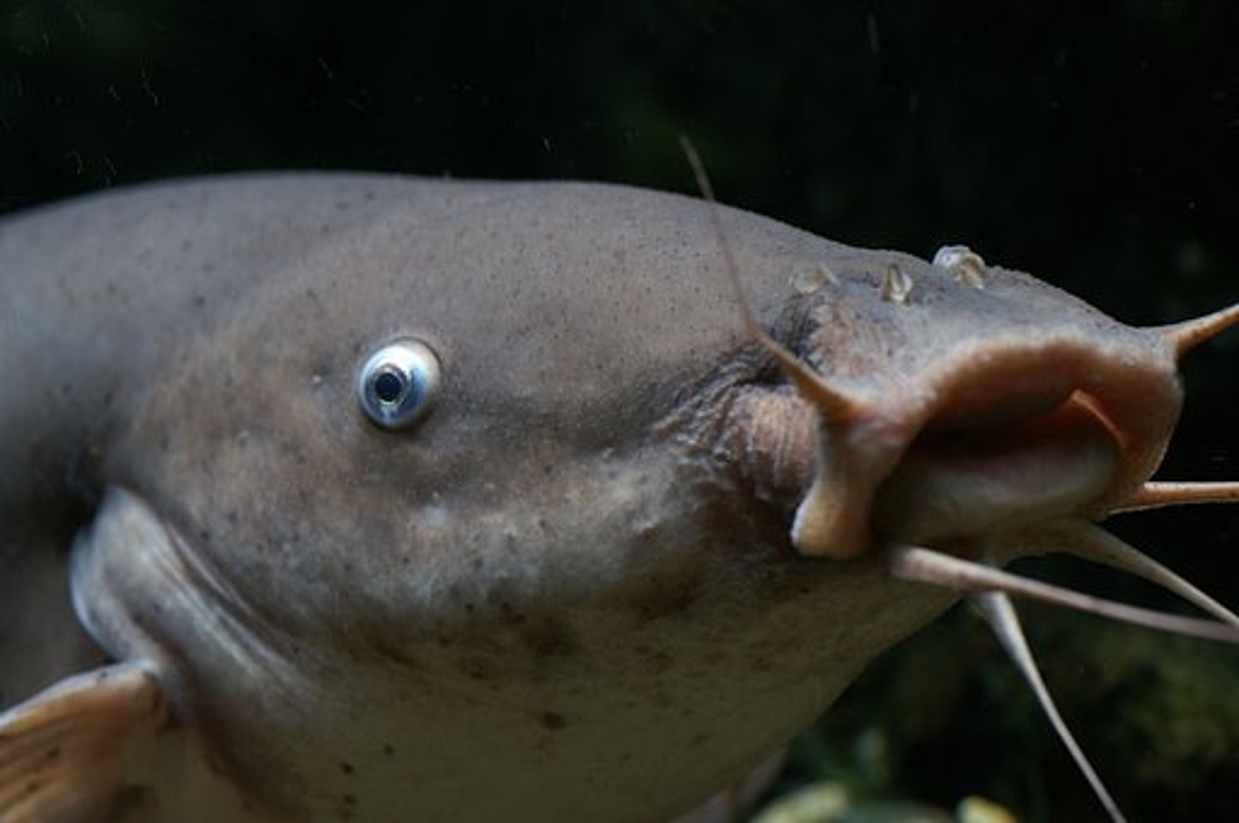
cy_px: 412
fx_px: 5156
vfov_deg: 9.1
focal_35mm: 150
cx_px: 620
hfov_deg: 13.7
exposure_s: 1/10
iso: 100
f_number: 4.5
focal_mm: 100
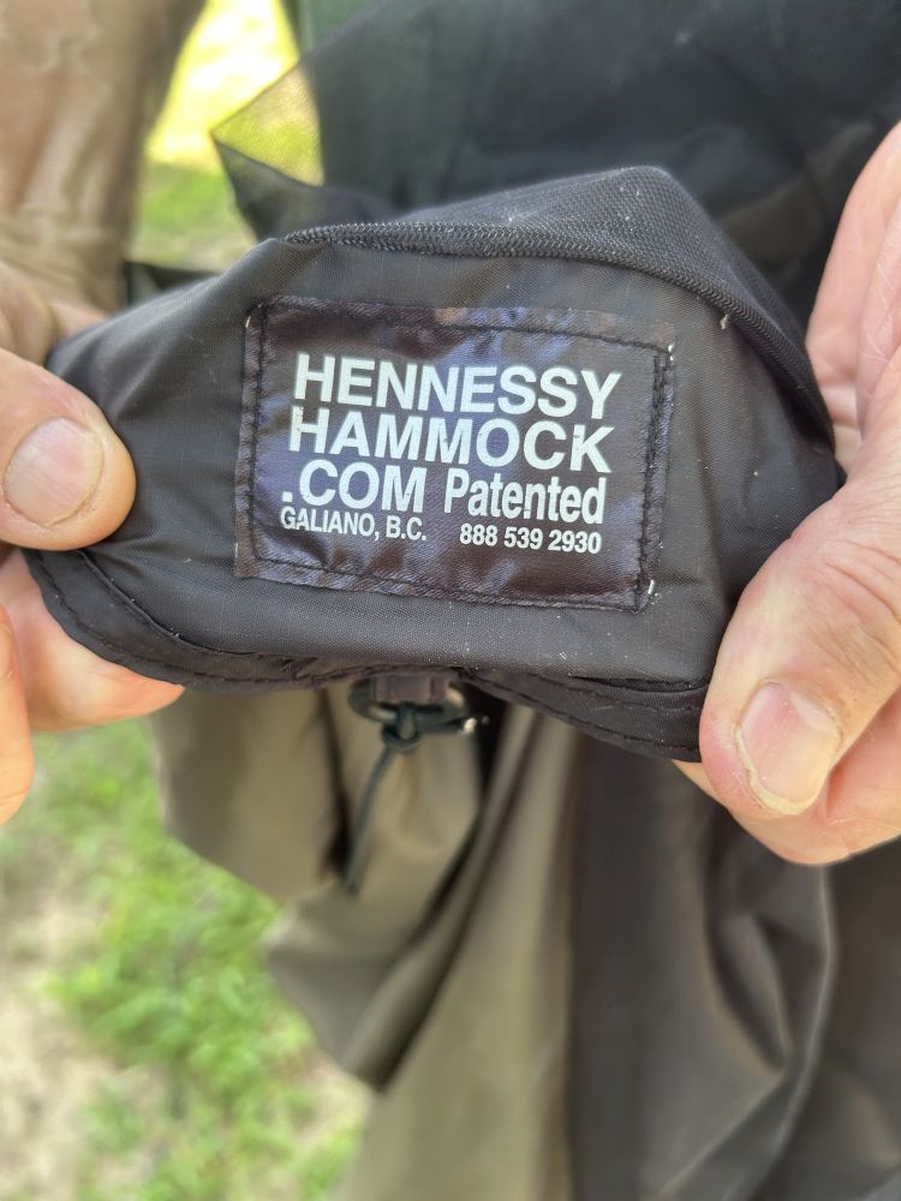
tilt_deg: -47.1
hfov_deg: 53.1
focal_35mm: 26
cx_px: 450
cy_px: 600
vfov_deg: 67.3
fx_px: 902
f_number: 1.5
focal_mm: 5.7
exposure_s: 1/121
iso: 64
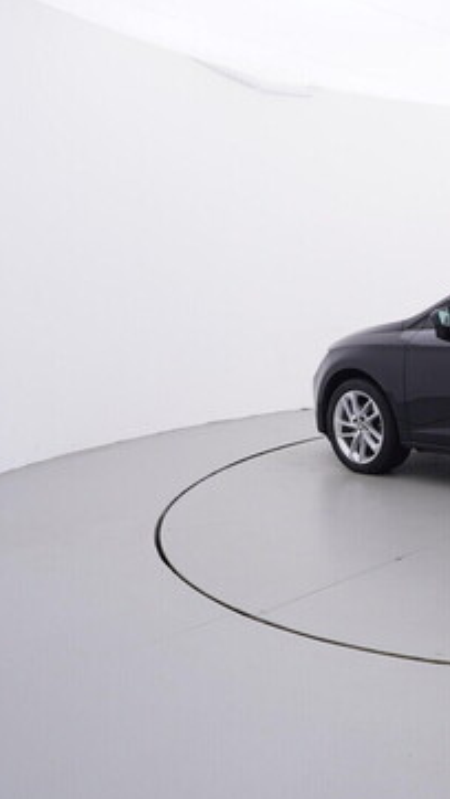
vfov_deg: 55.5
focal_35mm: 36
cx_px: 583
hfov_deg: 27.6
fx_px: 758
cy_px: 403
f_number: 5
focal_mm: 15
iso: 200
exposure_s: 1/80
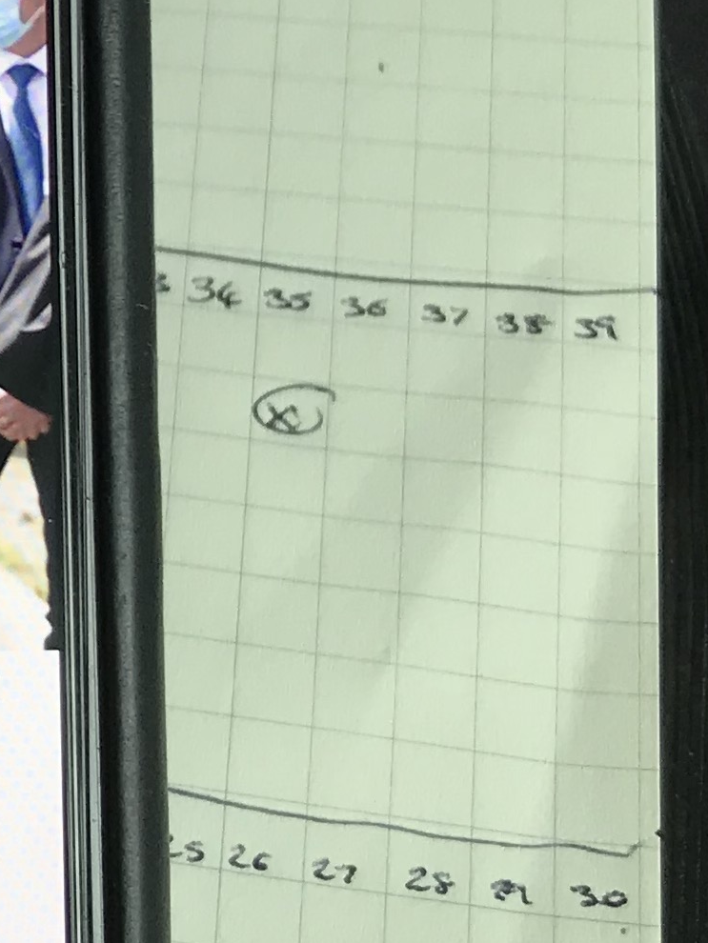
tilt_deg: -52.4
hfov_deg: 12.2
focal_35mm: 114
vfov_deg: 17.0
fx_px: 3108
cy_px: 70
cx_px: -432
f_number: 1.8
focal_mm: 3.99
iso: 20
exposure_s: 1/155
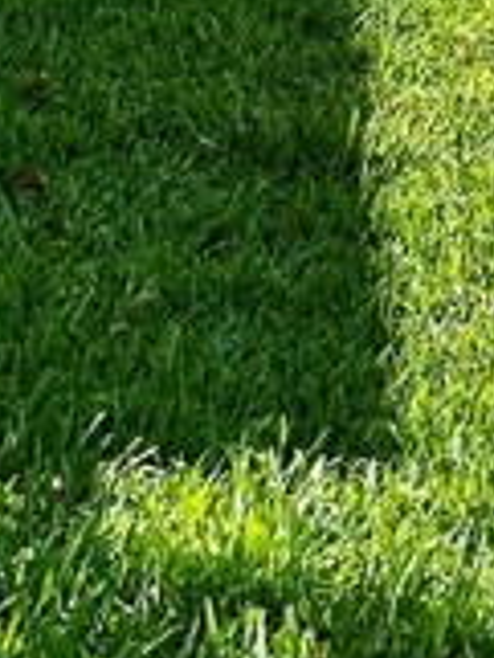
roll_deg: -0.8
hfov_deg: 6.3
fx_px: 4352
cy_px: -772
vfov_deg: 8.1
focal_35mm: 229
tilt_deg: -1.6
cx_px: 1045
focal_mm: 6.86
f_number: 1.78
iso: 64
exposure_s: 1/4184
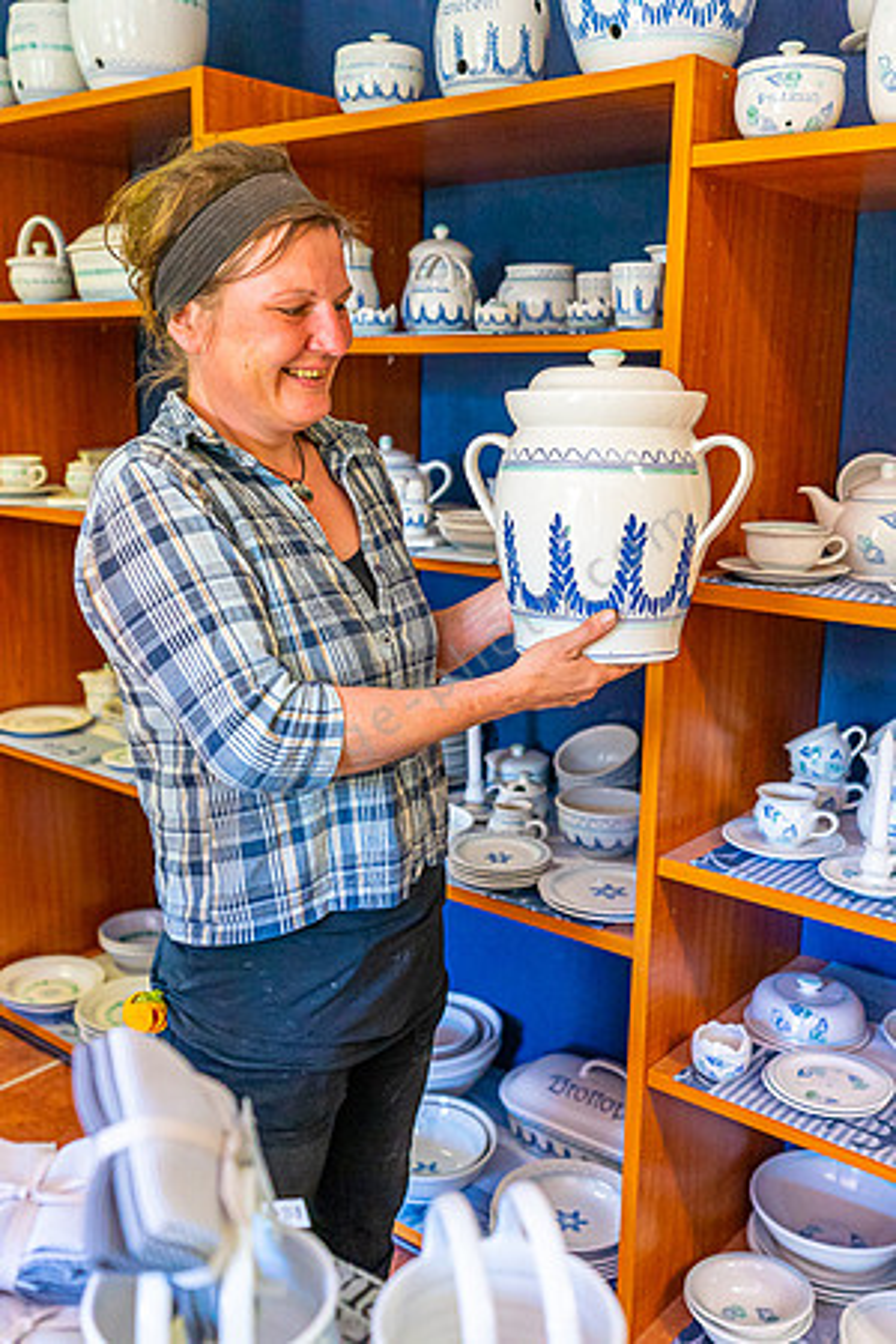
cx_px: 448
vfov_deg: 54.4
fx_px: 1307
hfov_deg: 37.9
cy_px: 672
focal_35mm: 35
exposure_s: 1/1000
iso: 6400
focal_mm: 35
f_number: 2.8
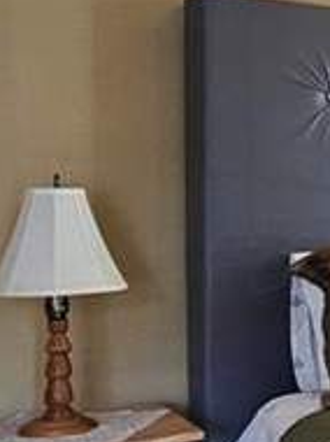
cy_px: 244
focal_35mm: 73
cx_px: 723
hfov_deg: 15.0
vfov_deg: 26.7
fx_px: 930
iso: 160
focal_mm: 2.2
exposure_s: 1/60
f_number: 2.2
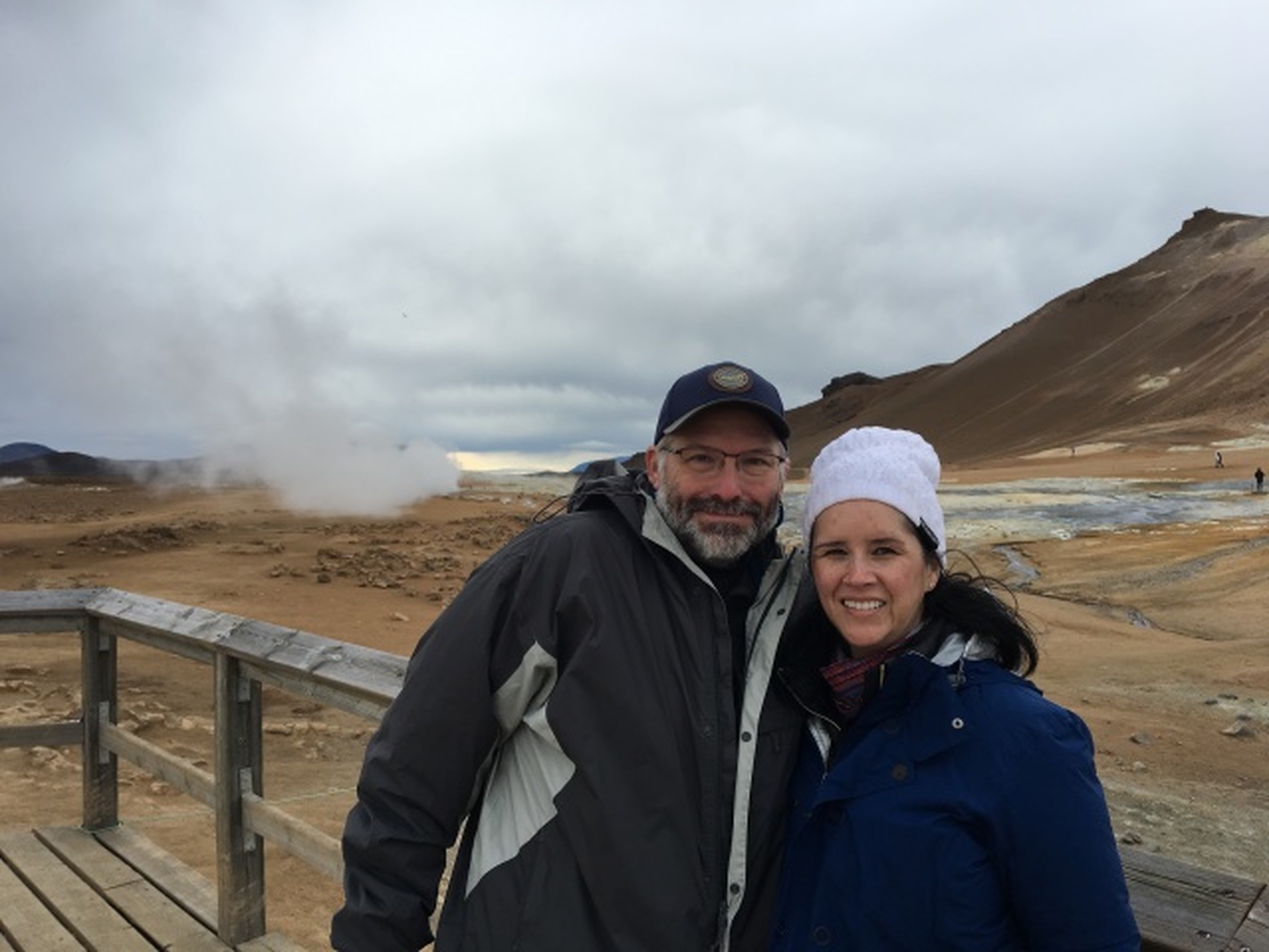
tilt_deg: -0.3
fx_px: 1063
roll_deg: +0.8
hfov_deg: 61.7
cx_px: 634
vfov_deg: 48.2
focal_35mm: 29
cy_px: 476
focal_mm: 4.15
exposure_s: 1/625
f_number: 2.2
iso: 25
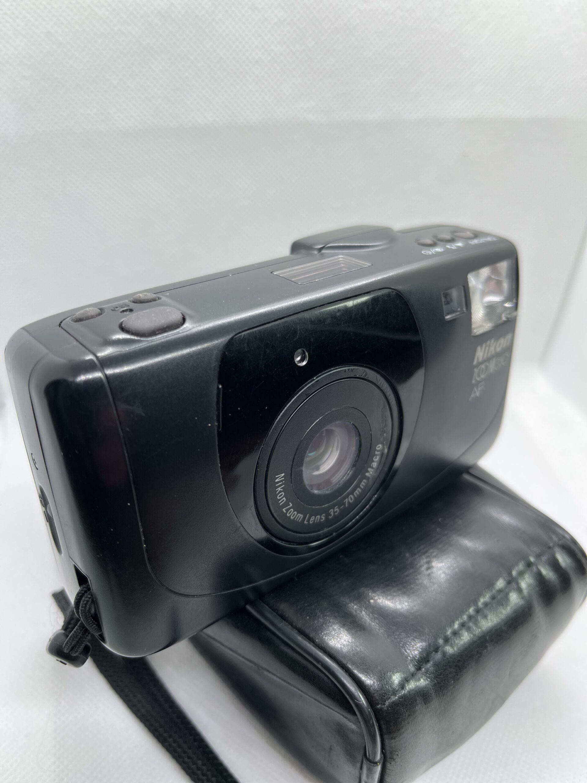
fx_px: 588
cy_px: 392
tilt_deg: -37.1
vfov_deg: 67.3
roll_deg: -3.5
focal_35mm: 26
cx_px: 294
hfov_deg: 53.1
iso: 40
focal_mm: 5.1
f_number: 1.6
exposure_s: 1/122
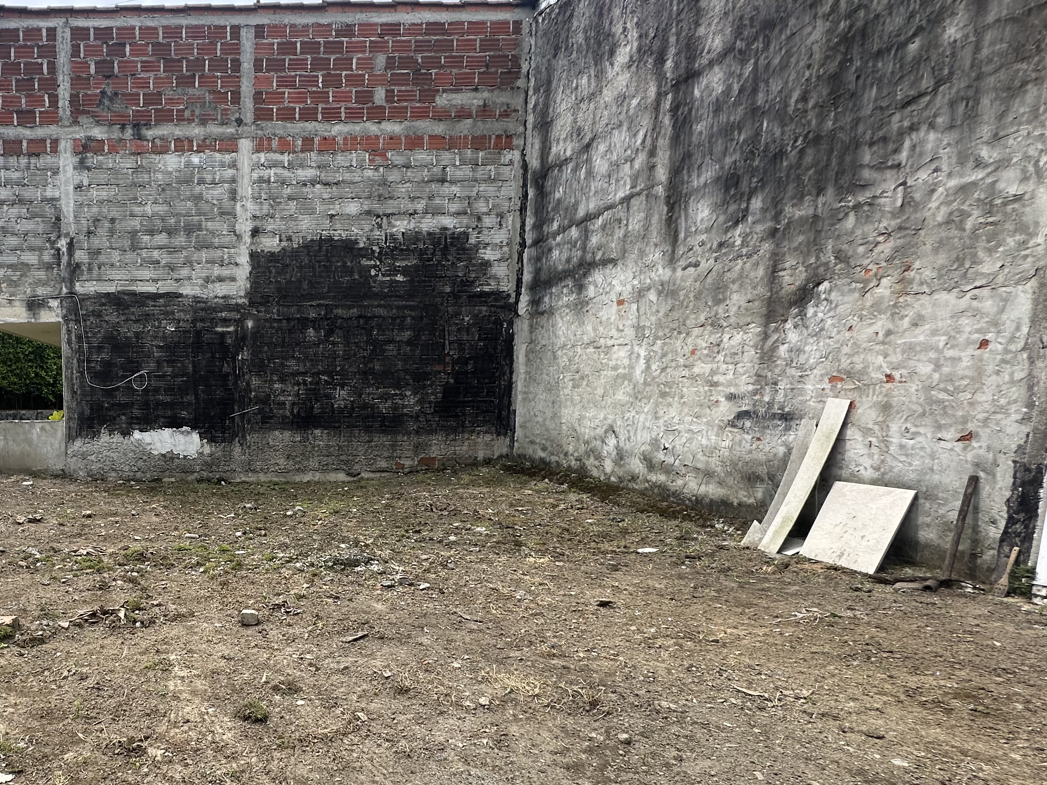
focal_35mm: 23
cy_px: 498
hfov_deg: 66.8
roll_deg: -1.2
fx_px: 696
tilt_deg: -8.0
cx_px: 205
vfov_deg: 58.0
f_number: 2.2
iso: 40
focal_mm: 2.22
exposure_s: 1/647
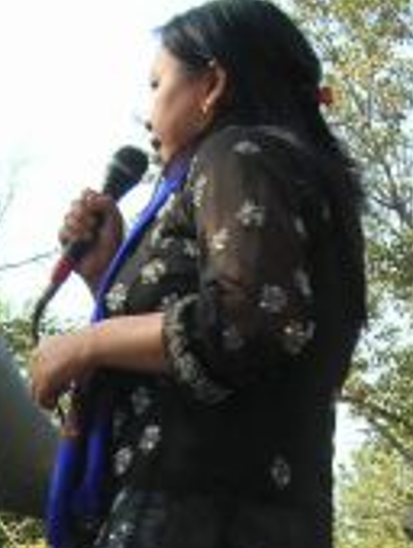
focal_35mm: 100
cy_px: 527
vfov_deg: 19.1
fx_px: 1587
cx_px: 194
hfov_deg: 14.8
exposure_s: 1/73.7
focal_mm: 5.7
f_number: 4.9
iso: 50
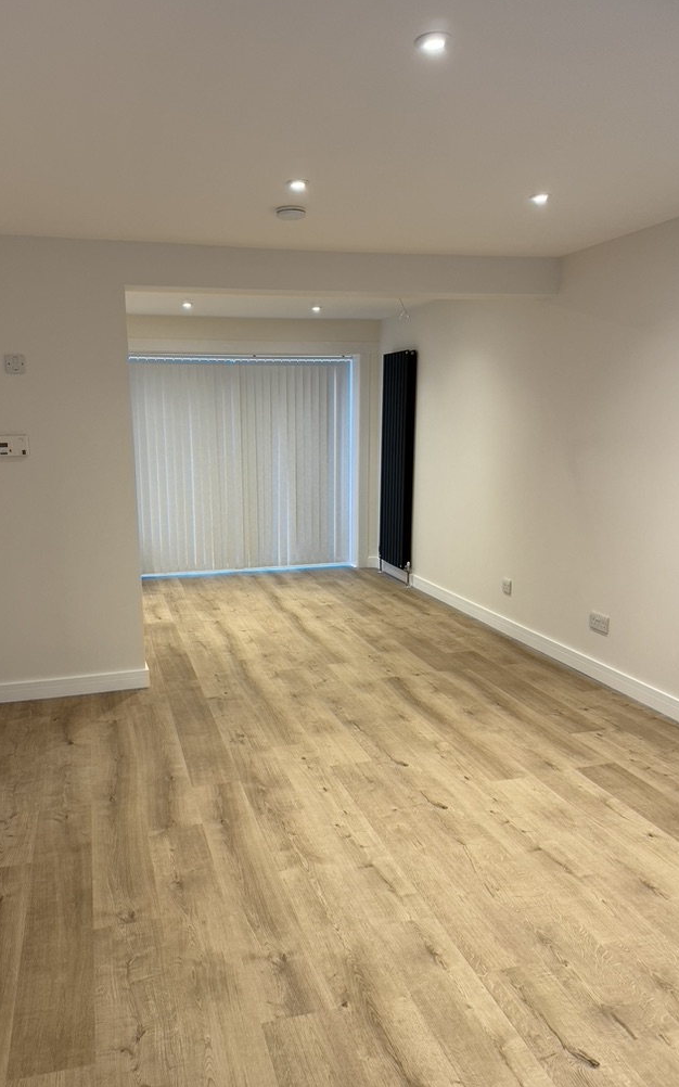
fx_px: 770
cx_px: 291
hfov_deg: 47.4
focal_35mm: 26
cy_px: 550
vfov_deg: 70.4
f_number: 1.78
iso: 125
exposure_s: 1/100
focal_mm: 6.76
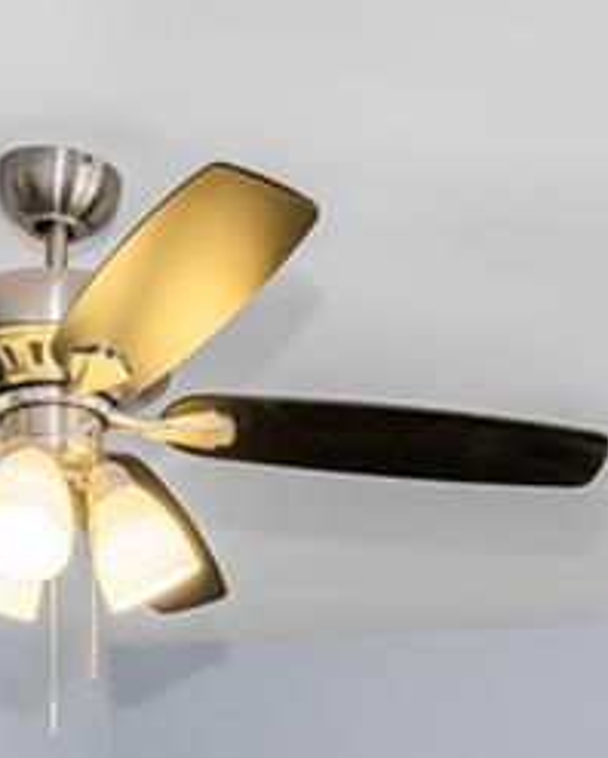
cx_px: 117
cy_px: 1135
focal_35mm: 85
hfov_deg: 17.9
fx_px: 1910
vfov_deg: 19.6
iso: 200
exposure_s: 1/40
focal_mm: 14
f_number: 8
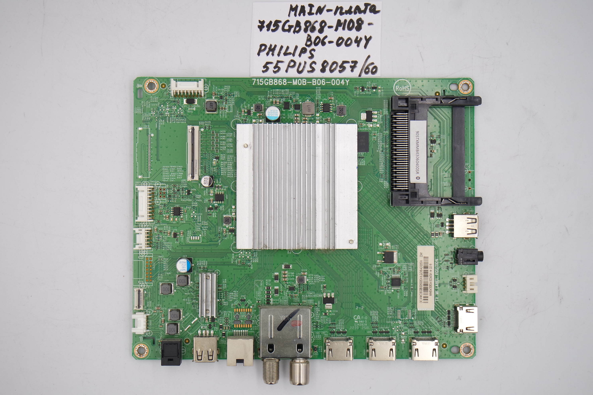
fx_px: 840
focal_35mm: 51
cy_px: 198
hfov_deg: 38.9
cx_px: 296
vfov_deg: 26.5
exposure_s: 1/125
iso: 160
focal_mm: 19
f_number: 5.6
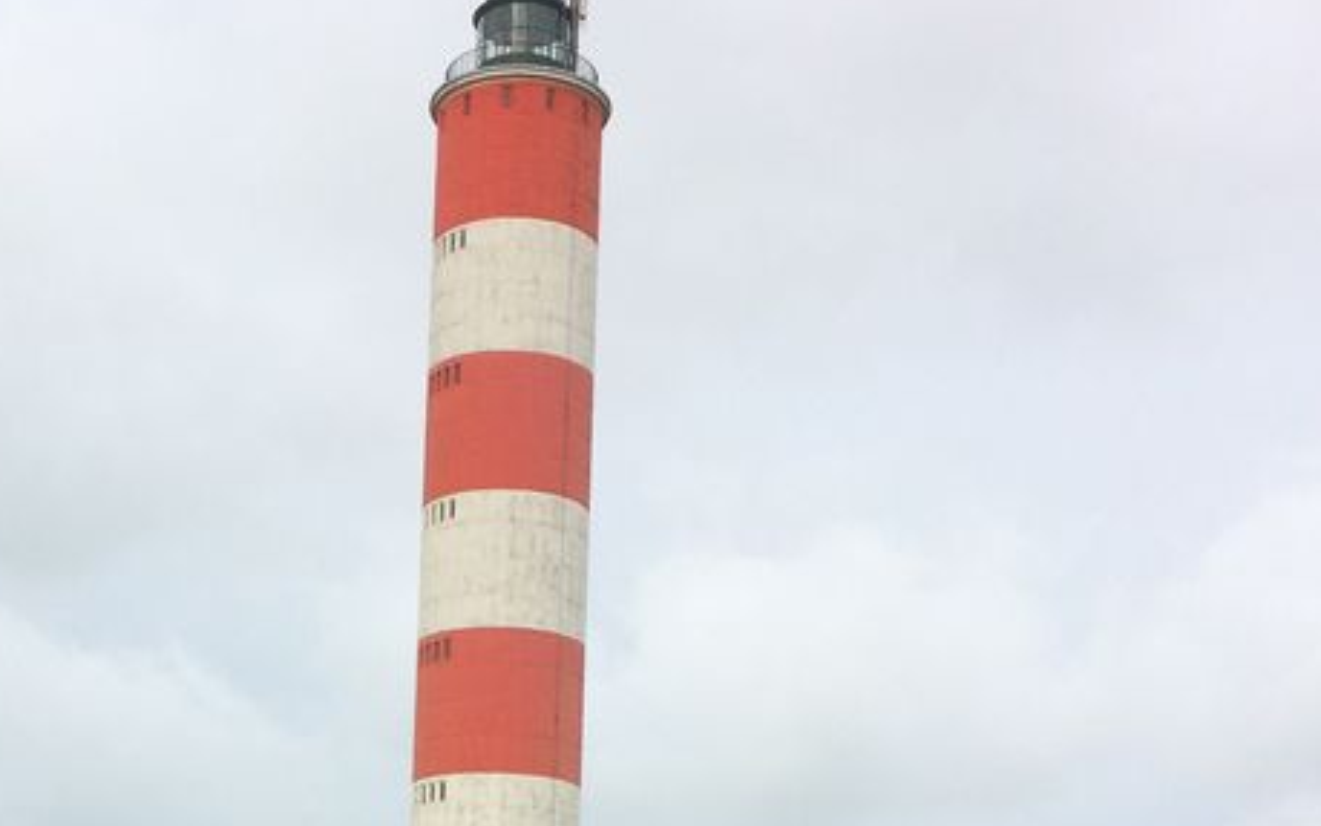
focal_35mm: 67
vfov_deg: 18.5
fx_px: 2412
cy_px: 964
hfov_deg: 30.3
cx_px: 383
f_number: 2.2
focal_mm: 4.15
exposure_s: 1/1414
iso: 32
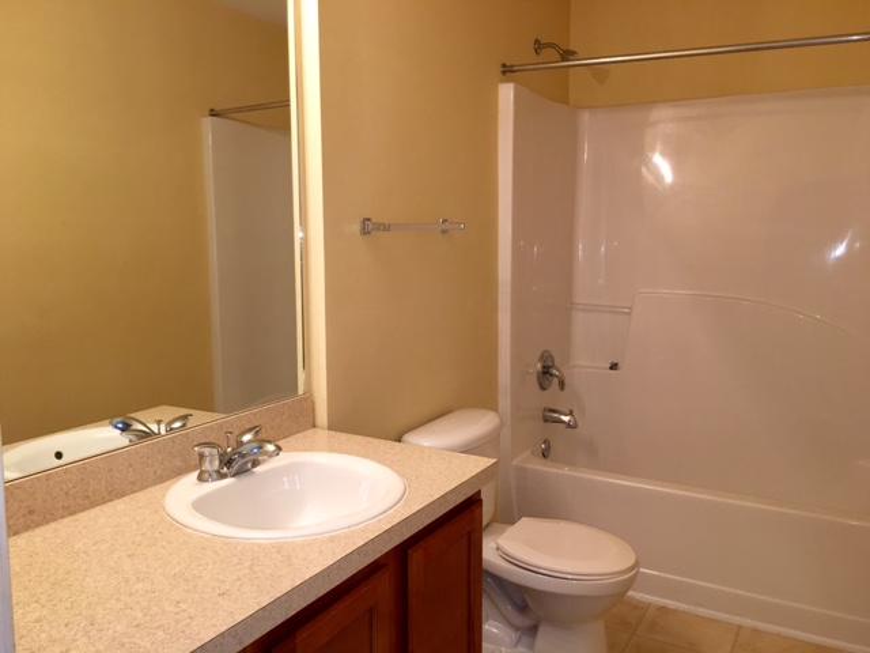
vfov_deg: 48.2
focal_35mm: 29
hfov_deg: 61.7
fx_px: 729
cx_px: 435
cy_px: 326
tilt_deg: -7.1
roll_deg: +0.1
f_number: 2.2
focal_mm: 4.15
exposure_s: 1/30
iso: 64
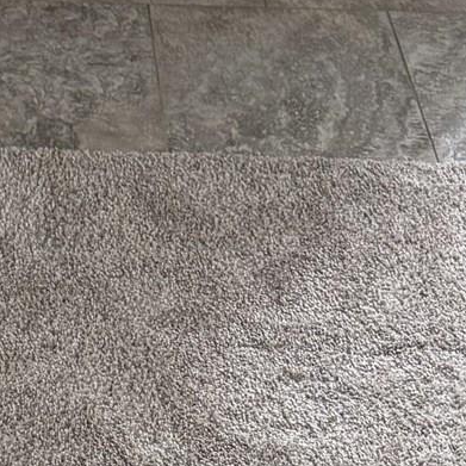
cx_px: -79
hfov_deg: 13.6
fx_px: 1904
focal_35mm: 125
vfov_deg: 10.4
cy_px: -891
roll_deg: -0.8
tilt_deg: -7.3
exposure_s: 1/60
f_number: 1.78
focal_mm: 6.76
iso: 160
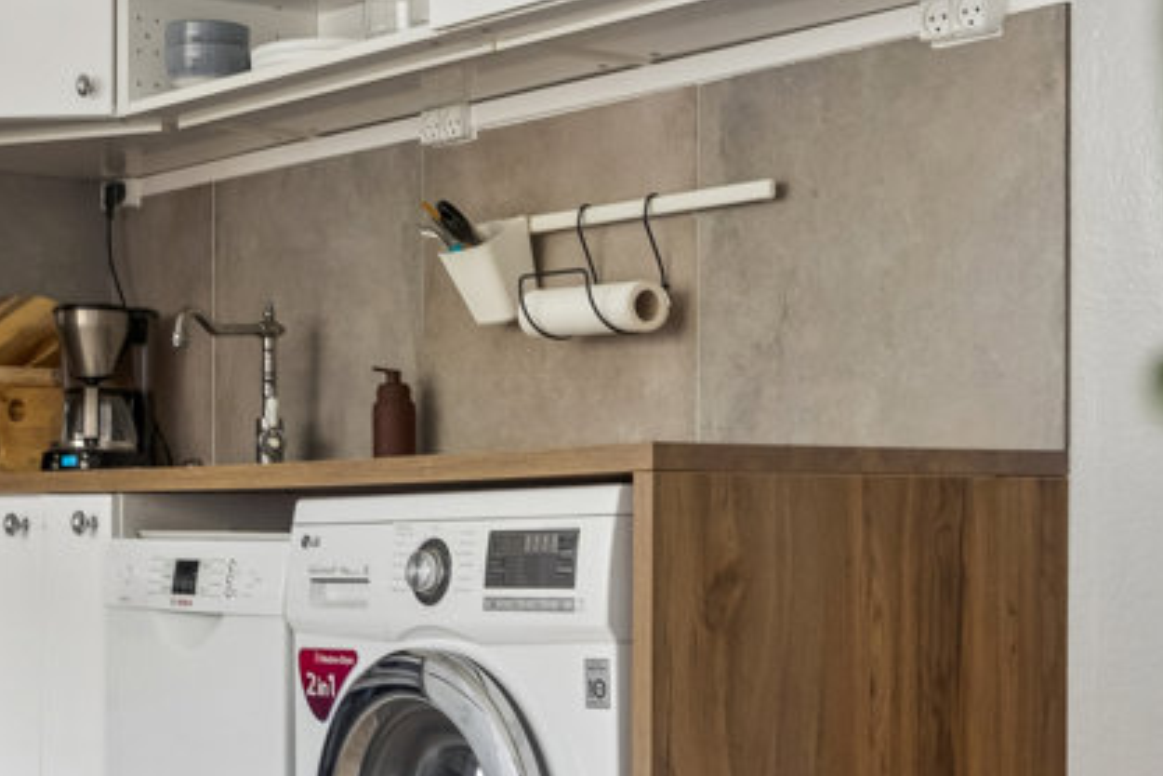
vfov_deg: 19.2
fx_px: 2294
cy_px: 473
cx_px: 326
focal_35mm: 71
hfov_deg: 28.1
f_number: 5.6
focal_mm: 25
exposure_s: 1/15
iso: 200
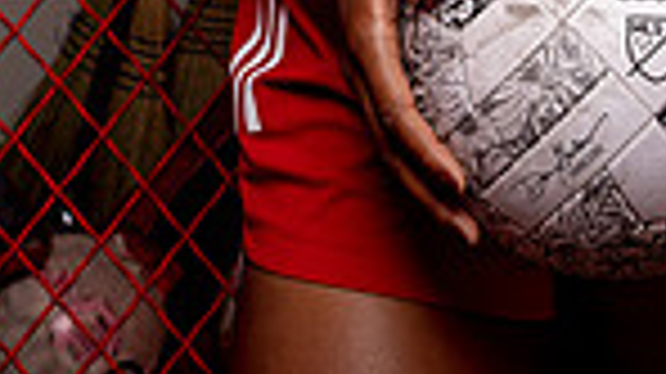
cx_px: 500
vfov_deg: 7.2
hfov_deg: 13.5
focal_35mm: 159
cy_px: -514
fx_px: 2806
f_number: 8
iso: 100
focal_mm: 50
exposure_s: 1/250
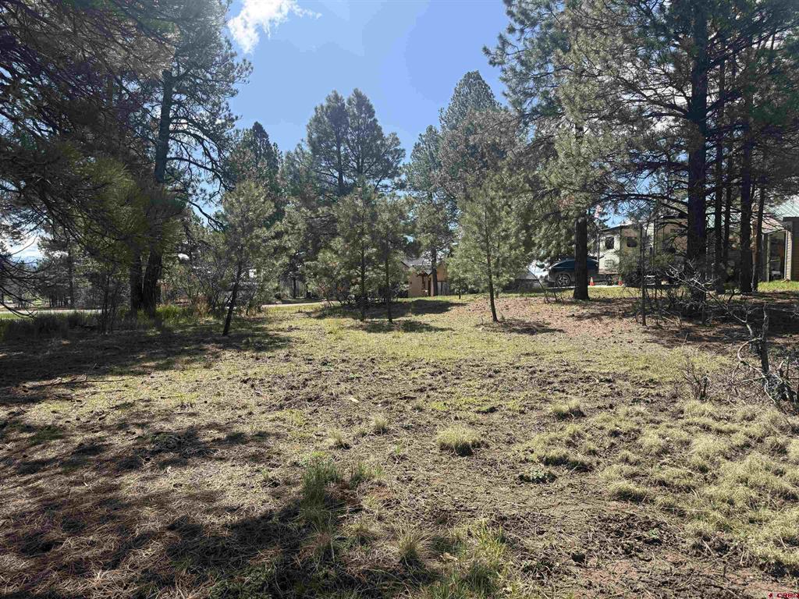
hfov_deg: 71.6
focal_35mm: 24
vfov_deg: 56.8
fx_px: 554
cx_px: 400
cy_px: 300
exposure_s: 1/2110
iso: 80
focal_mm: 6.76
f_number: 1.78
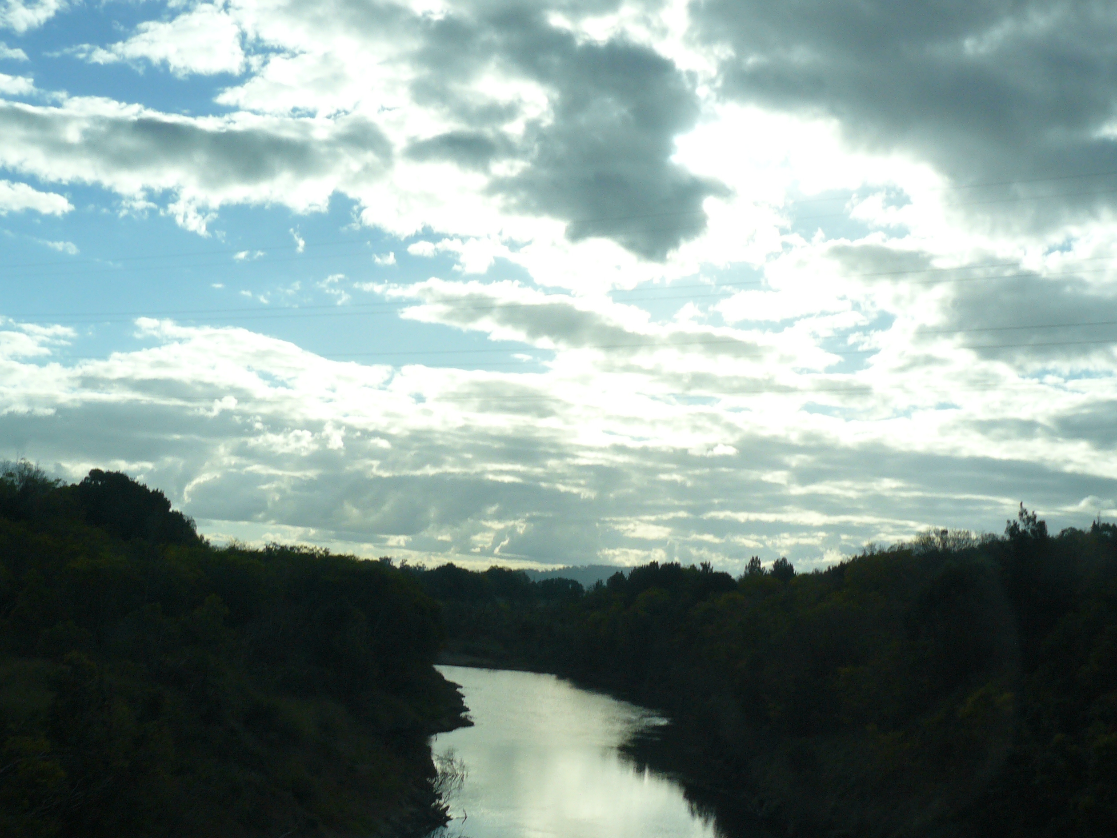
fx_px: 1420
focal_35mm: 44
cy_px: 455
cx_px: 558
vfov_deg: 32.9
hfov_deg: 42.9
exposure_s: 1/200
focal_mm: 6
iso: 100
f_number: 5.6
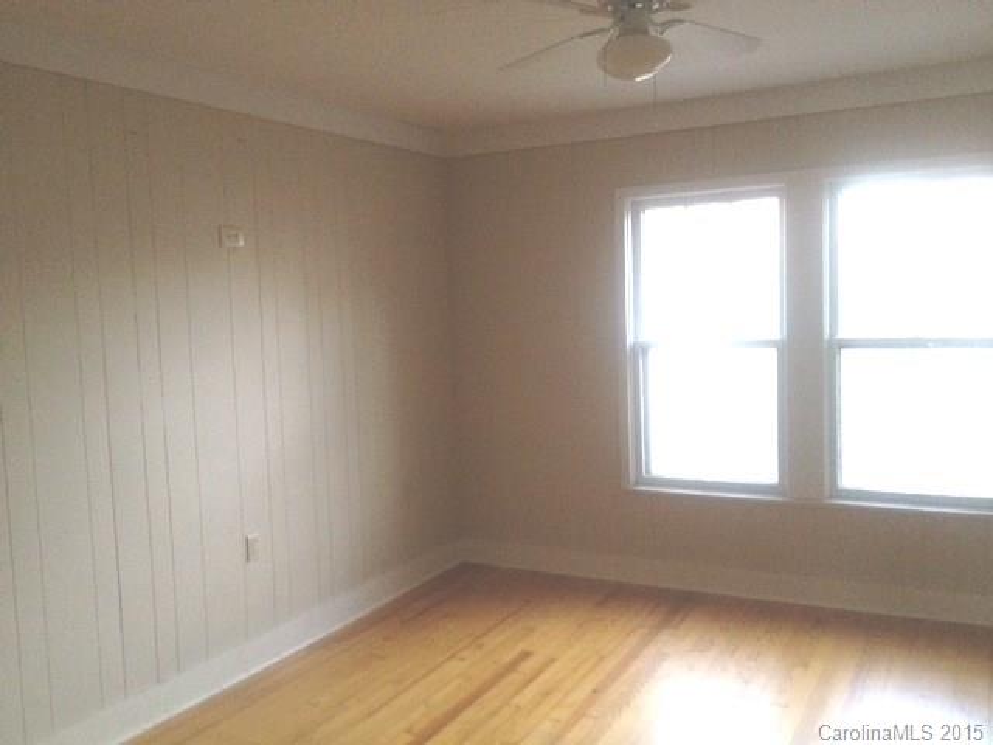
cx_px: 496
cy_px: 372
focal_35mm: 35
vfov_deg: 40.7
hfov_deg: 52.6
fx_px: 1004
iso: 400
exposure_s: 1/20
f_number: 2.4
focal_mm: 4.28
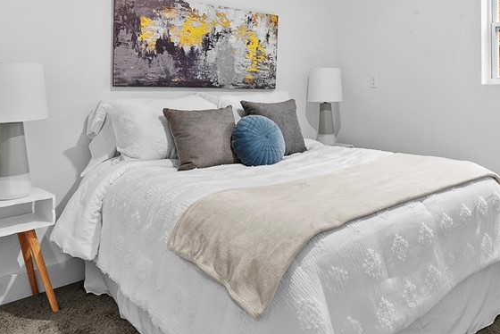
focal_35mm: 31
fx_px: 431
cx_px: 373
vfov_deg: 41.3
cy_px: 88
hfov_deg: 57.3
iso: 1000
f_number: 11
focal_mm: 16
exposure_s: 1/4
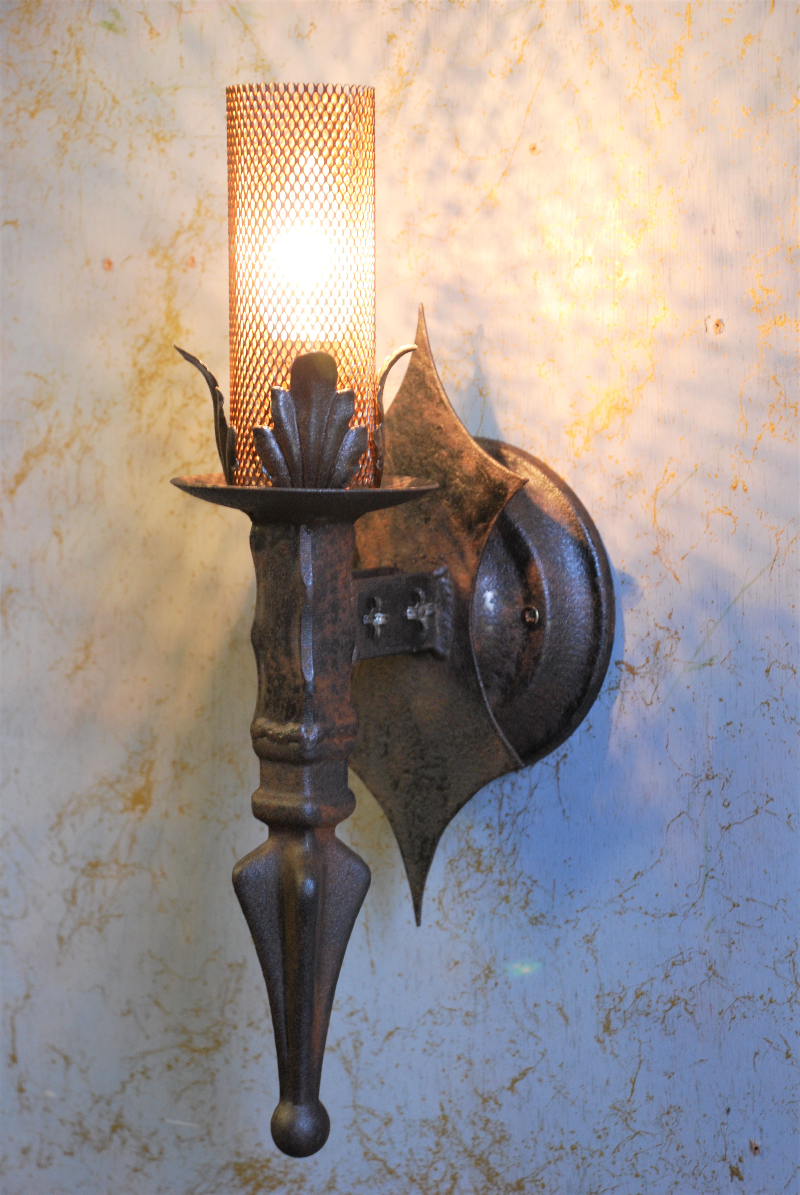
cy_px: 598
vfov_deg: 21.9
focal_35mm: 93
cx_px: 400
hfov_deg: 14.7
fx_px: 3091
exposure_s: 1/13
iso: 400
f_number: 5.3
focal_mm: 62
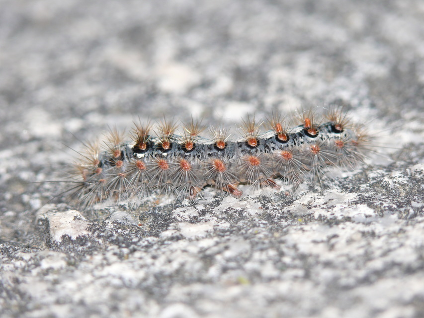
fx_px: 5145
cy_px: 159
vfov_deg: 3.5
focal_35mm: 420
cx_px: 212
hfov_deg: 4.7
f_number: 5.6
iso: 100
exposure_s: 1/200
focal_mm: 88.8
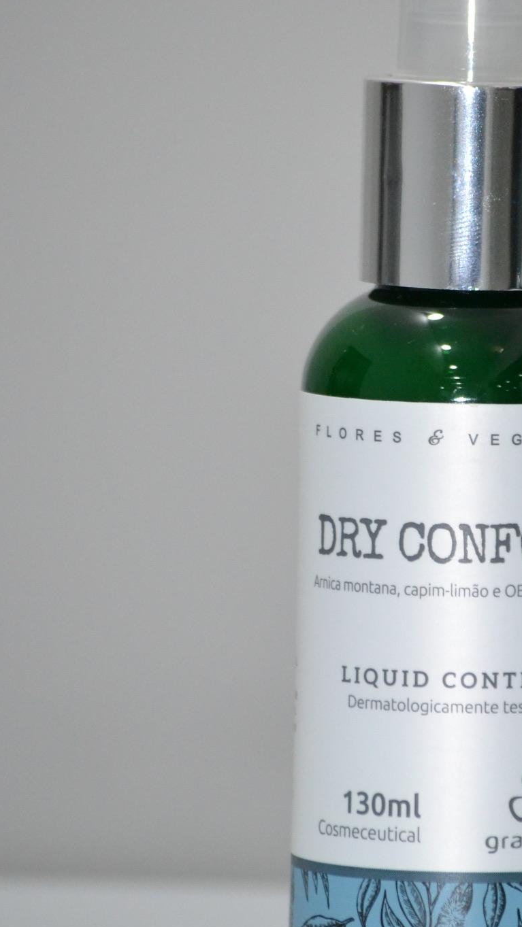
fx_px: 8164
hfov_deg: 3.7
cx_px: 466
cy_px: 462
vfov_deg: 6.5
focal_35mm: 332
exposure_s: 1/200
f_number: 5
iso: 1600
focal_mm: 125
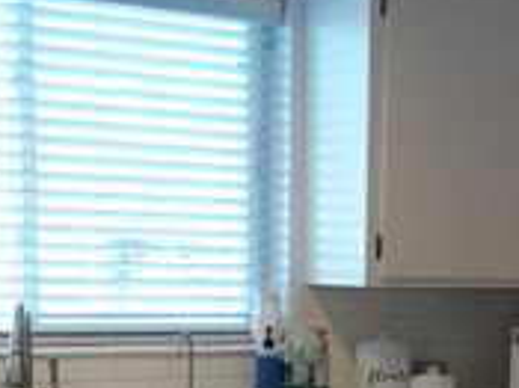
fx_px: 1423
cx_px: 380
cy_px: 518
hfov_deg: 20.5
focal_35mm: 95
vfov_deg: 14.8
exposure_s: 1/30
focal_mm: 9.81
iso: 125
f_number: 2.5
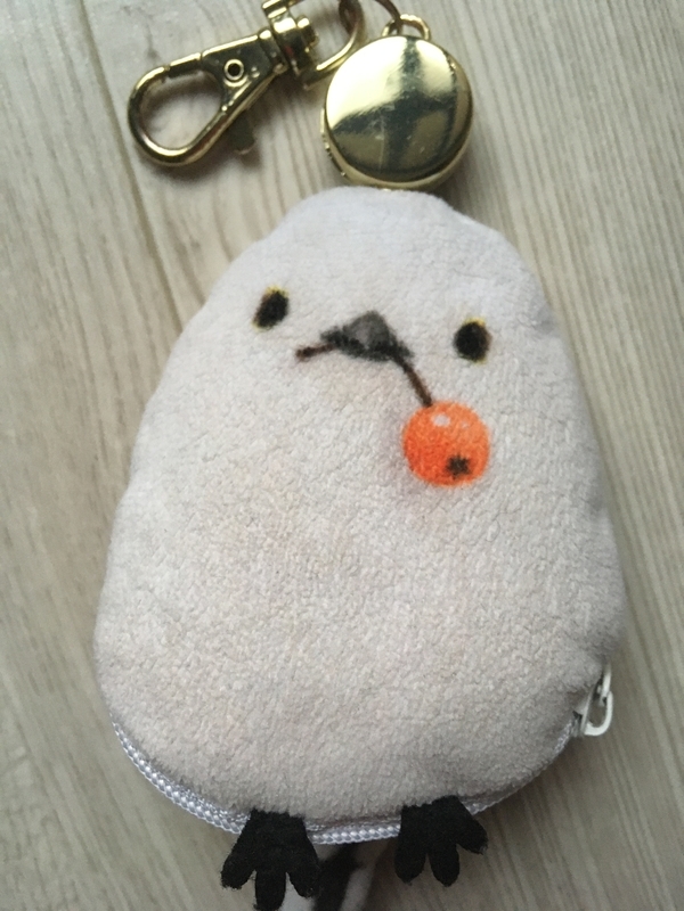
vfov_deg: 61.7
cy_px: 456
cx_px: 342
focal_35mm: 29
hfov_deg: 48.2
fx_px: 764
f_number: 2.2
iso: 200
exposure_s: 1/30
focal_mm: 4.15
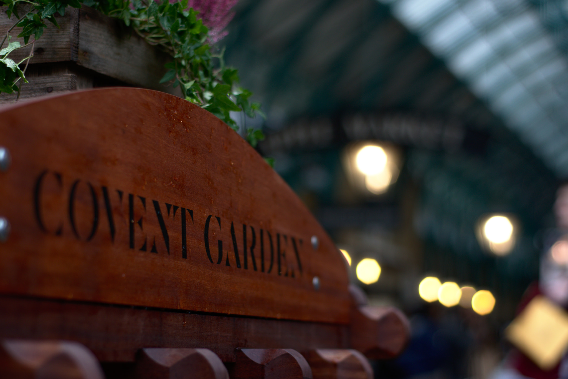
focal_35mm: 75
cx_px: 284
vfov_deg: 18.2
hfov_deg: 27.0
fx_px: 1183
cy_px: 190
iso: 100
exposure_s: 1/125
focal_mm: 50
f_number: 2.2
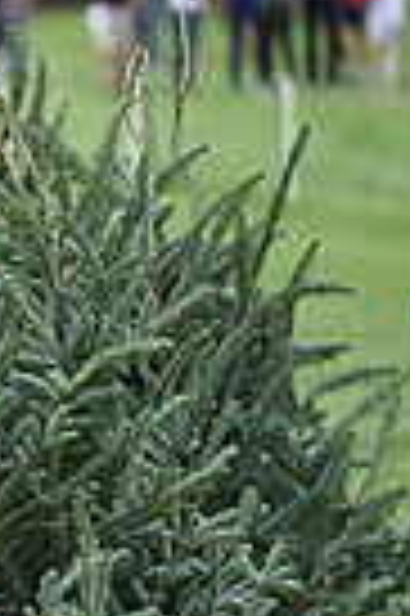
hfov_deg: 1.2
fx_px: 19643
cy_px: 151
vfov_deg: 1.8
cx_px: -852
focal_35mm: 1147
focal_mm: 270
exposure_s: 1/1600
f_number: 5
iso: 720
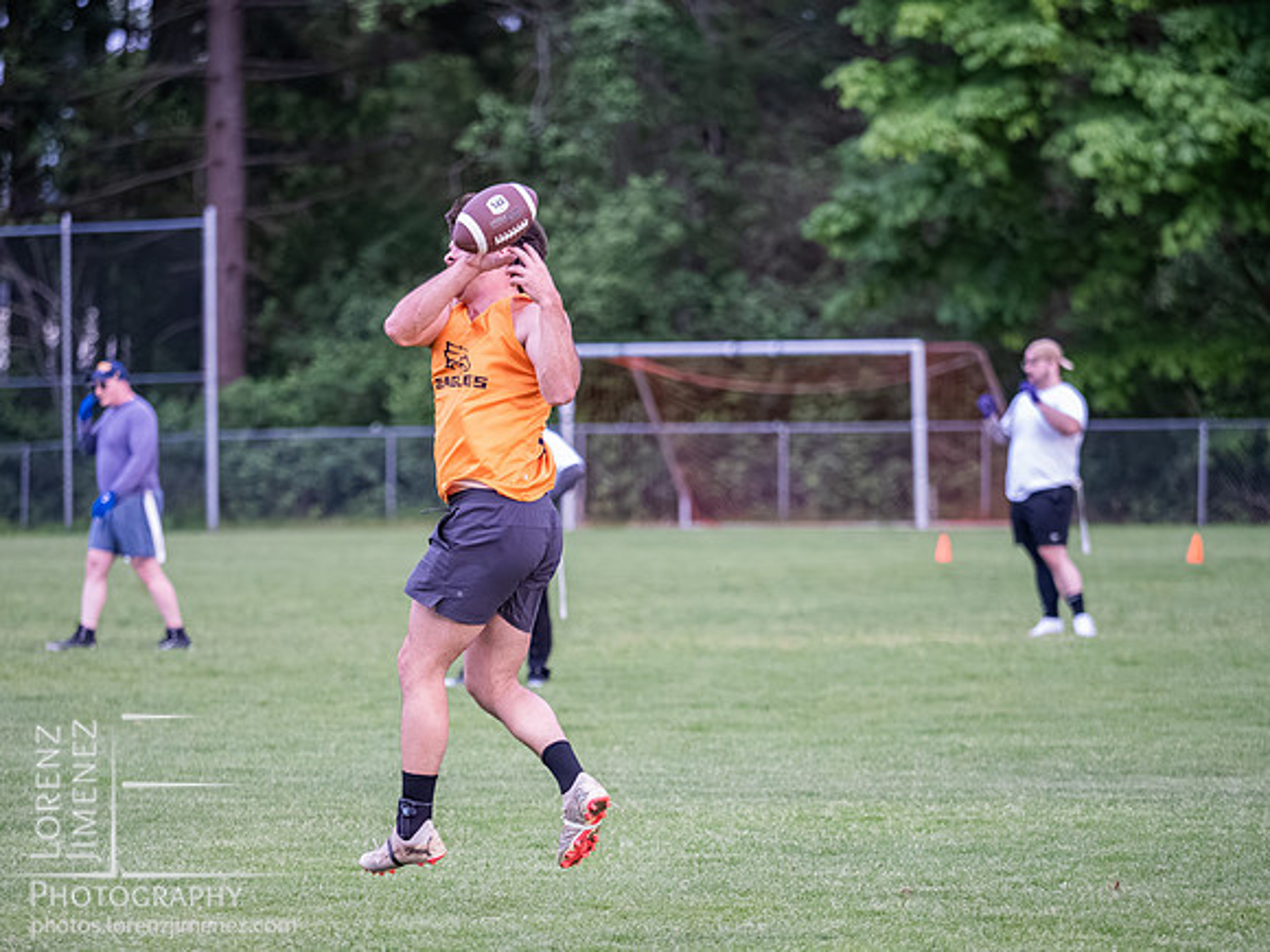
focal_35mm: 284
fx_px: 10419
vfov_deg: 5.2
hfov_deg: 7.0
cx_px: 635
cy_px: 476
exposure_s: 1/1250
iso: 3200
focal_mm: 142
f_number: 2.8
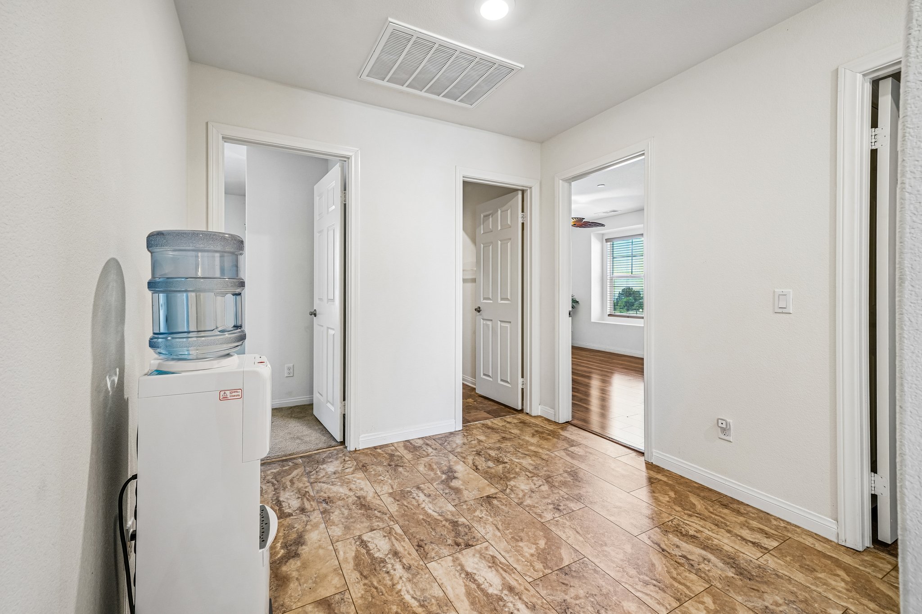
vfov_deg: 81.2
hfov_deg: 104.3
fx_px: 359
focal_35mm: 14
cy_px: 307
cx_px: 461
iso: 400
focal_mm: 14
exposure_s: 1/13
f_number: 8
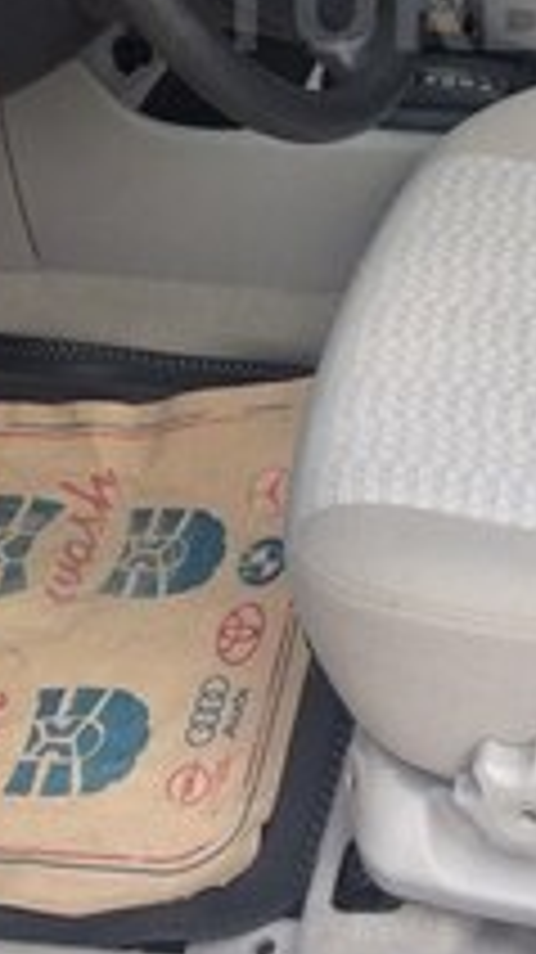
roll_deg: +3.8
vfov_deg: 27.0
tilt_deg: -33.9
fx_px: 1873
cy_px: 0
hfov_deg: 15.9
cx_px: 554
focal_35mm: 74
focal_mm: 4.15
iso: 32
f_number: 2.2
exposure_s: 1/306
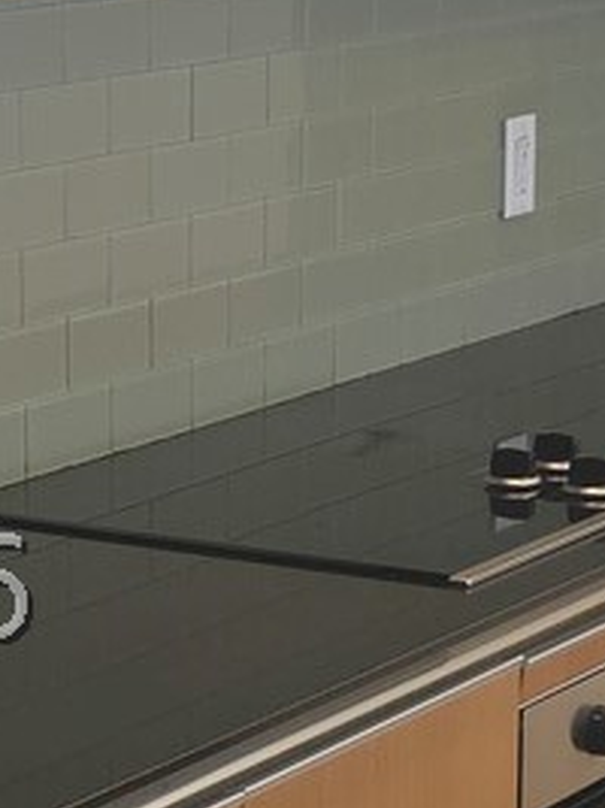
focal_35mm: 138
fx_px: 3218
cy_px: 590
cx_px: -145
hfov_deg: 10.5
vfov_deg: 14.3
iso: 250
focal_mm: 6.3
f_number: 1.7
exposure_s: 1/60
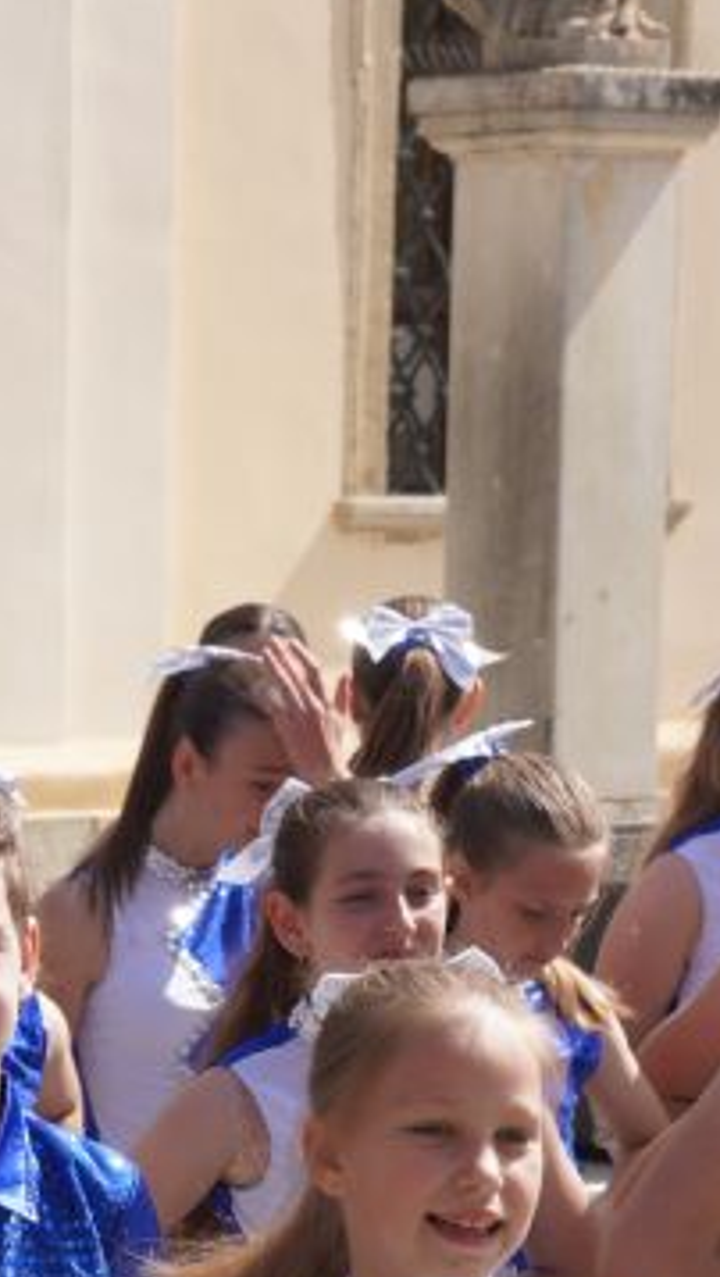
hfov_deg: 5.6
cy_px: 1491
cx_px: -36
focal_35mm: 217
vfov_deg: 9.8
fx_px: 7348
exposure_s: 1/250
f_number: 6.3
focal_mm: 50
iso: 100
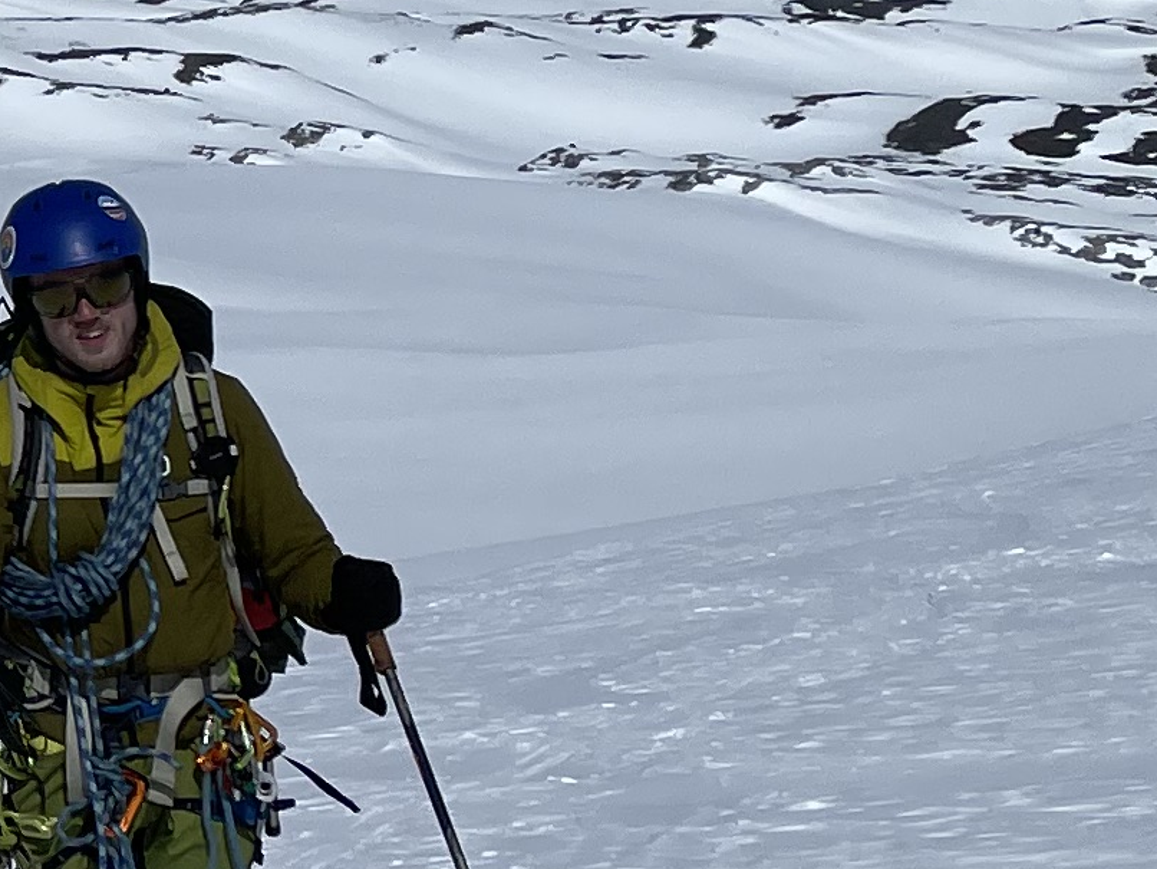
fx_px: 4346
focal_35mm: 130
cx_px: -715
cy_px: 254
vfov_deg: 11.4
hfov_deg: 14.0
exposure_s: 1/25000
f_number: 1.6
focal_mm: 4.2
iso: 40
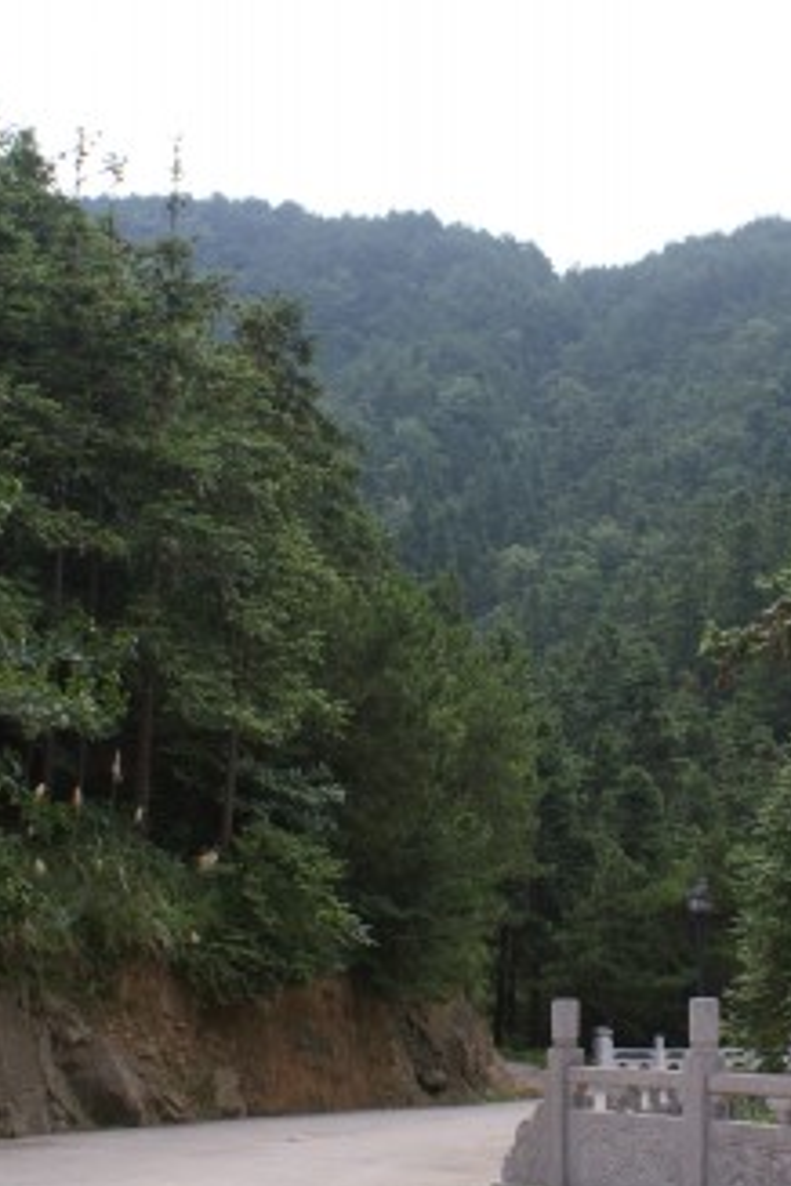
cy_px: 598
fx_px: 1813
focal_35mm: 55
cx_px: 581
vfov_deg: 36.2
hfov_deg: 24.4
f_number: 9
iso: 100
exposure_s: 1/80
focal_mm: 24
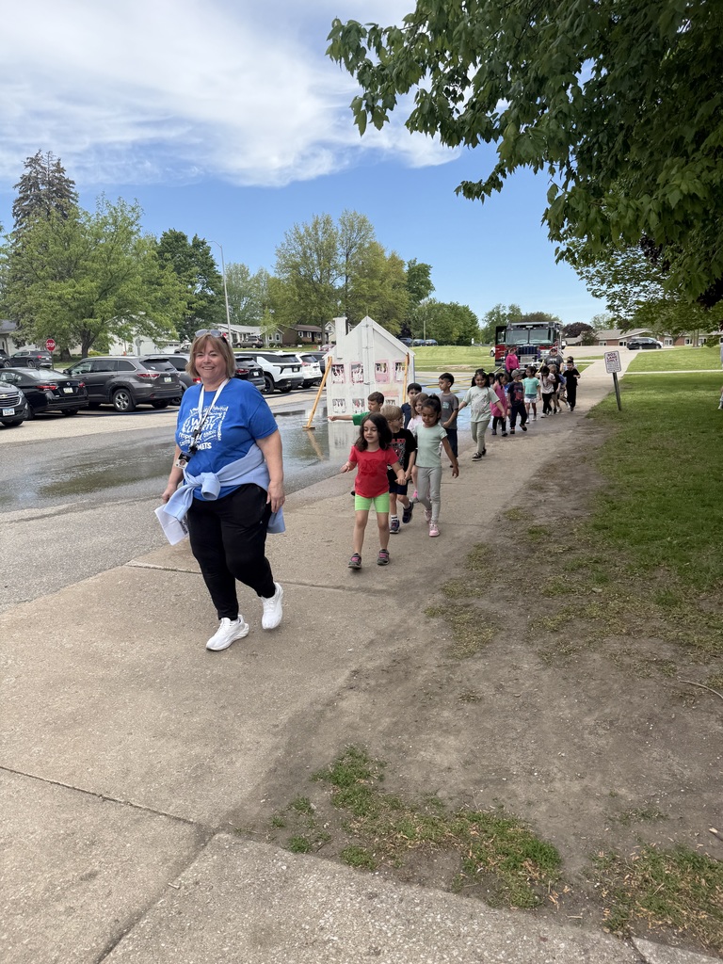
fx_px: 668
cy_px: 482
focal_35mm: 24
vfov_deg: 71.6
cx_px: 362
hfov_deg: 56.8
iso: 80
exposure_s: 1/2611
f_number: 1.78
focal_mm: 6.76
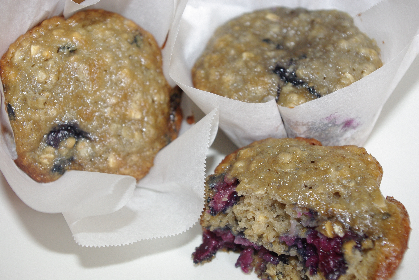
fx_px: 606
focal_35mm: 52
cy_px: 140
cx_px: 210
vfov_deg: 26.1
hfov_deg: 38.1
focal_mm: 35
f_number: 6.7
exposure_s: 1/45
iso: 800
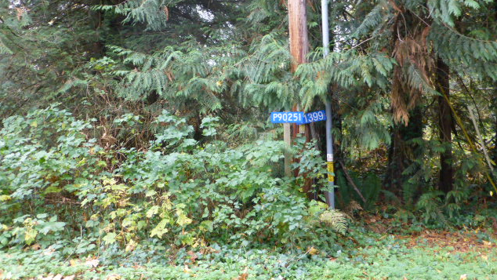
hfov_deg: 59.5
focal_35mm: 33
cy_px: 109
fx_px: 435
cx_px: 250
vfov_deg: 35.5
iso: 400
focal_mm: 5.4
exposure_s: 1/25
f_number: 3.6
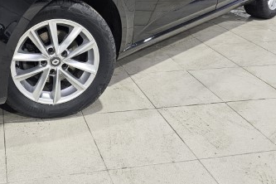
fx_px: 353
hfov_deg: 41.0
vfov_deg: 27.5
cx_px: 56
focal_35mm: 46
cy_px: -2
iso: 200
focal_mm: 6.3
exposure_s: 1/120
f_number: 1.7
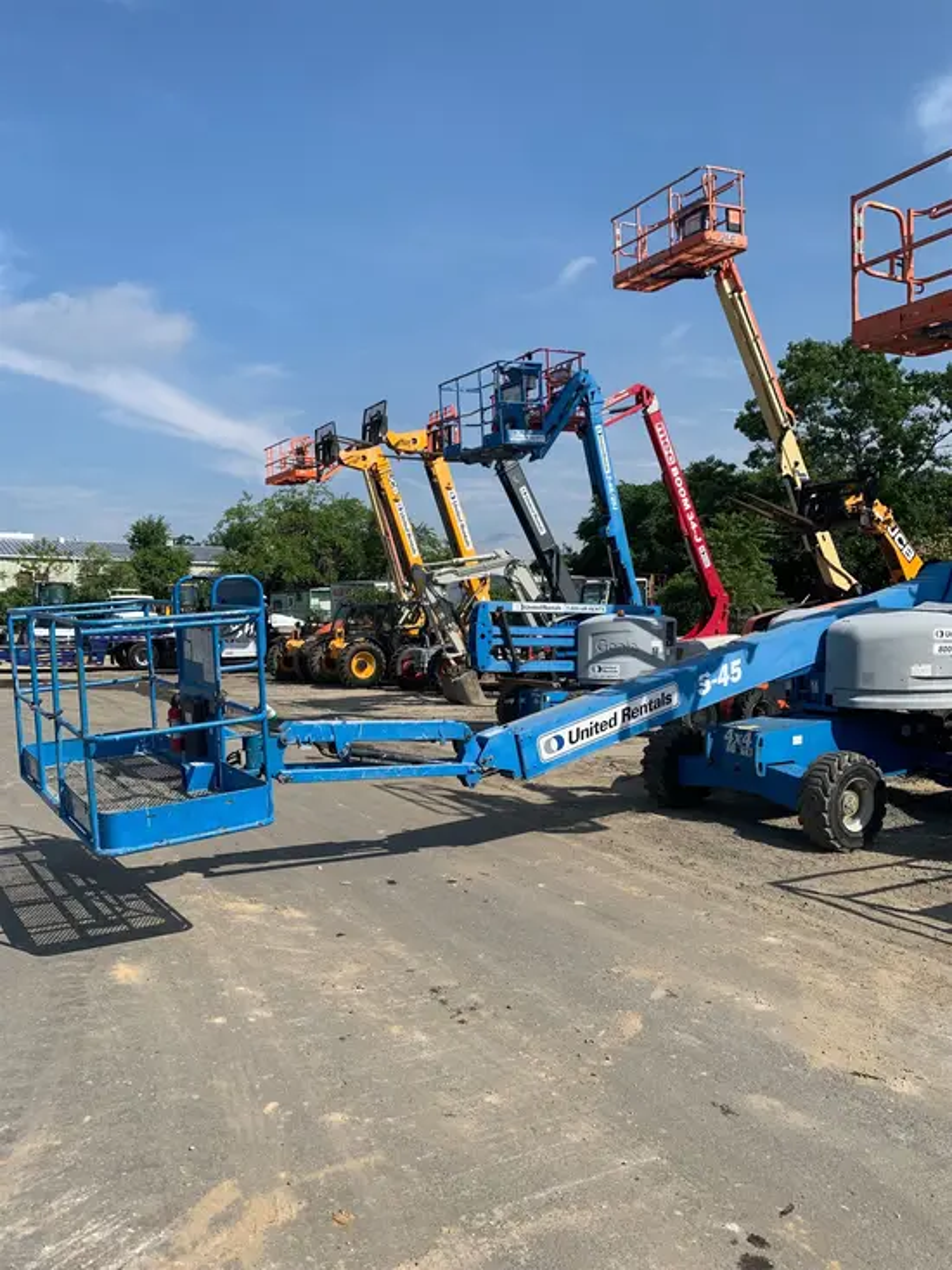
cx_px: 476
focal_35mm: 26
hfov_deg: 53.1
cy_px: 635
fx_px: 953
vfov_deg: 67.3
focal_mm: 4.25
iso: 25
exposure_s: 1/2994
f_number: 1.8
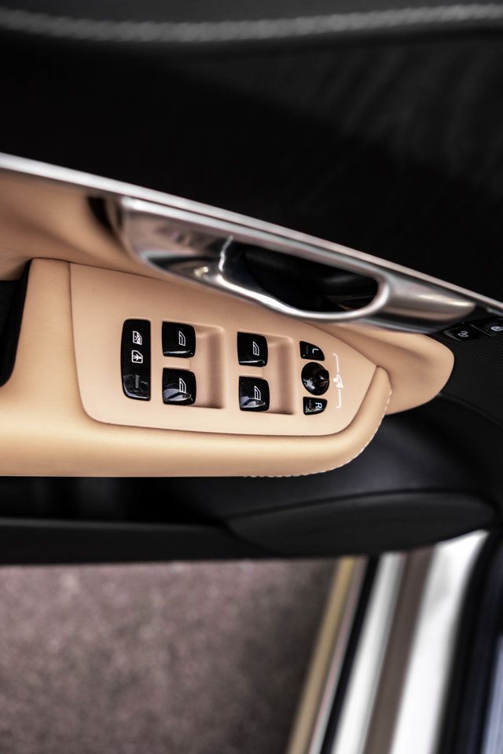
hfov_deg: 35.1
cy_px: 377
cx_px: 252
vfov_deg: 50.7
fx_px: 796
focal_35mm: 38
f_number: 4
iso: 1000
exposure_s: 1/200
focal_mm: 38
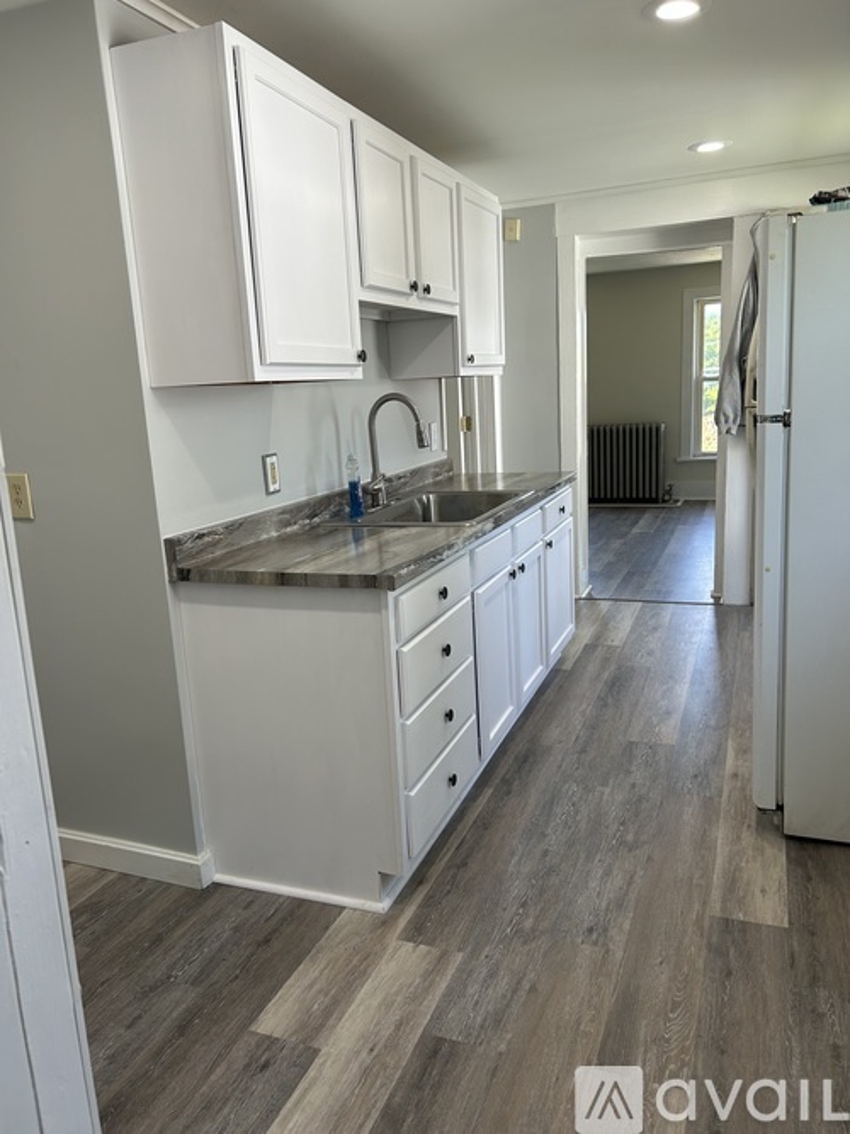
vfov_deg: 67.3
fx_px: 852
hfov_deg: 53.0
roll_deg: +2.9
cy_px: 567
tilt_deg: -11.6
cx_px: 425
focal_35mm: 26
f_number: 1.5
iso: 50
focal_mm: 5.7
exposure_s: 1/120
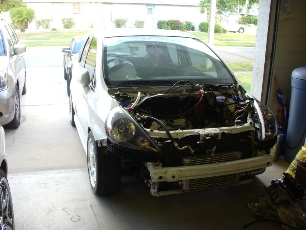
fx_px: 336
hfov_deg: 49.0
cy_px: 115
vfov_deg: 37.7
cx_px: 153
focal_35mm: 38
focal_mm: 6.3
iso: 125
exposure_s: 1/30
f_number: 3.3
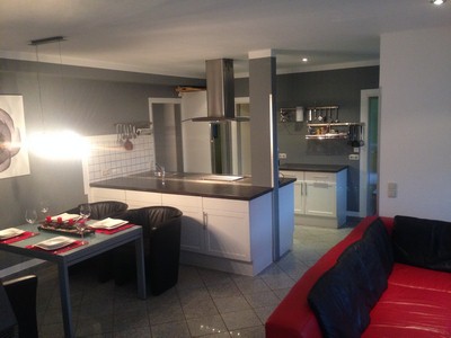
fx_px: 430
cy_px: 169
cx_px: 226
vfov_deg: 42.9
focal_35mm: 33
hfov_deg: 55.4
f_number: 2.4
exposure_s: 1/20
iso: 250
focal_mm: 4.12
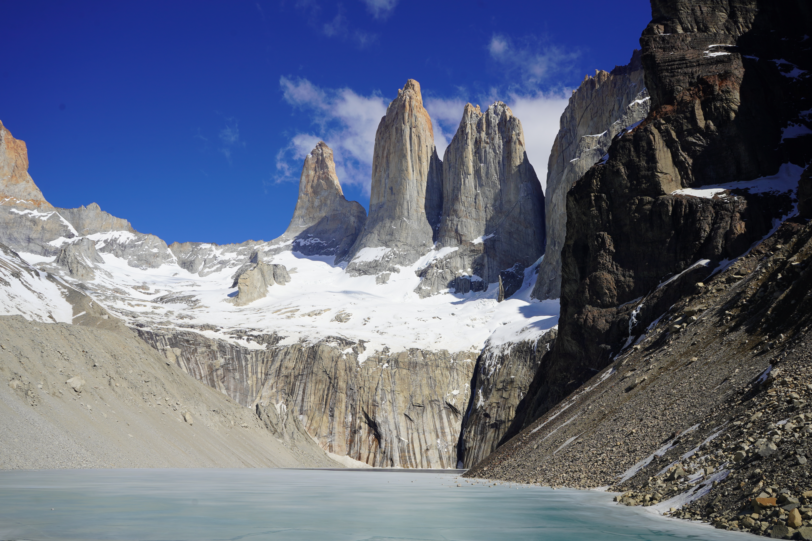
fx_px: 677
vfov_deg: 43.6
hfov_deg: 61.9
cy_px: 270
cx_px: 406
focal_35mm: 30
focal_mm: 30
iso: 100
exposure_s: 1/320
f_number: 10
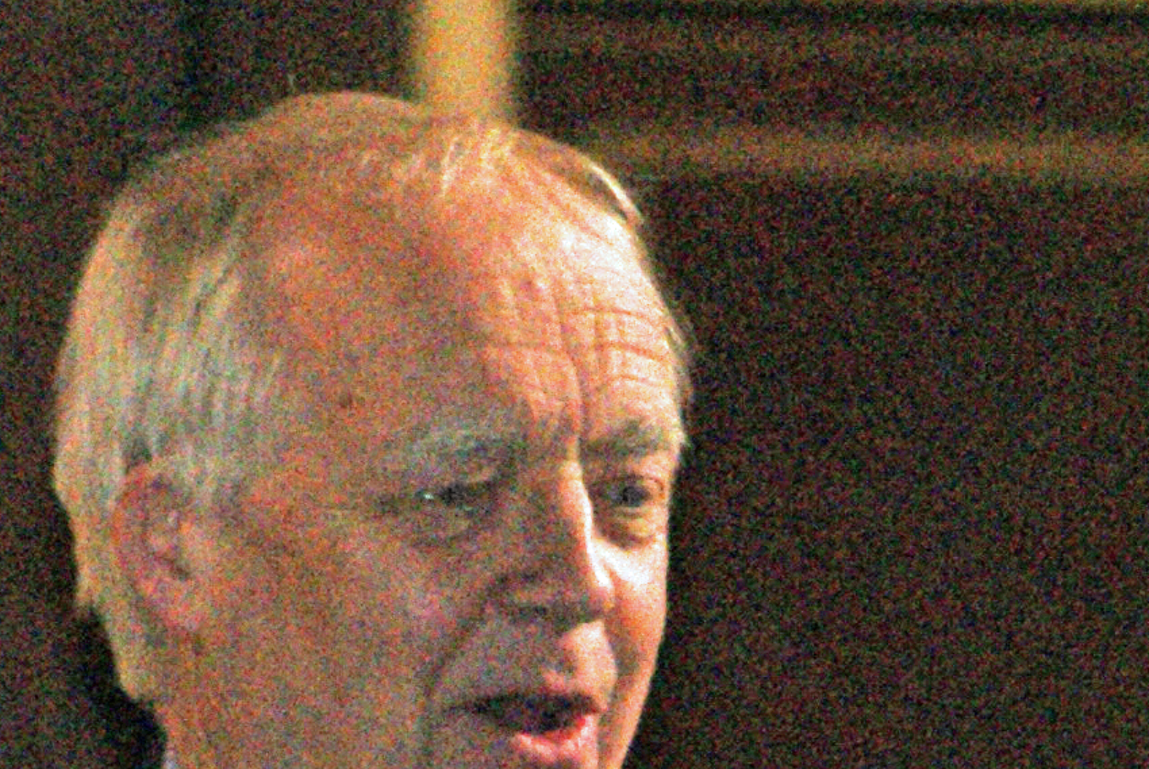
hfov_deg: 1.5
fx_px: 43650
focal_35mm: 1366
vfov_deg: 1.0
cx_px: 780
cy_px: 1184
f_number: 5.6
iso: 400
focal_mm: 200
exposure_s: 1/125
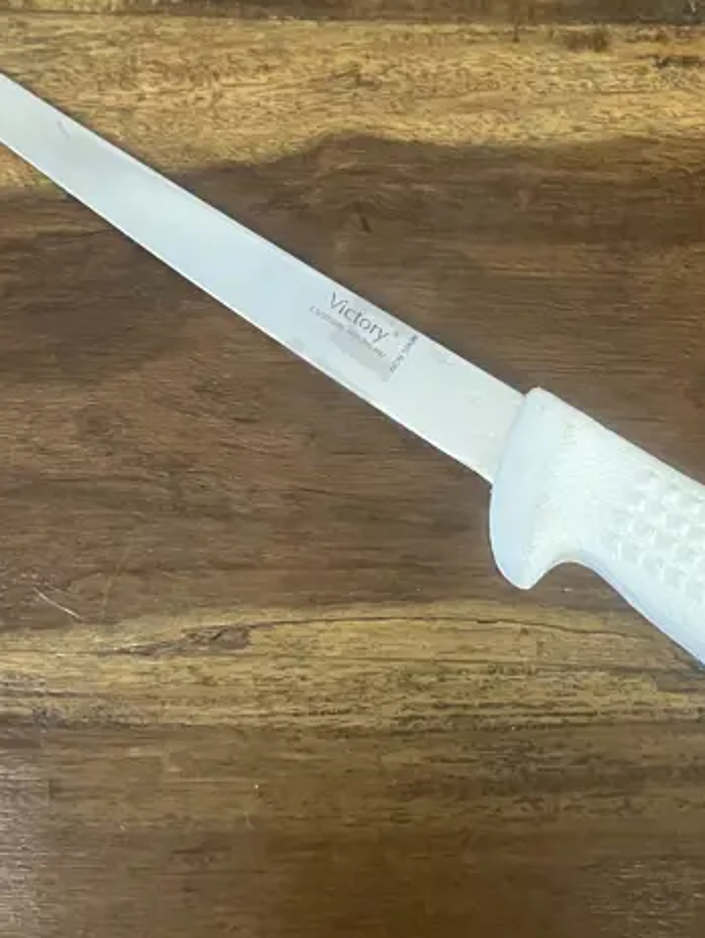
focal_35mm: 62
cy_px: 292
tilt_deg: -71.3
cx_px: 406
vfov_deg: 30.9
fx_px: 1682
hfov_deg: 23.6
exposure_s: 1/33
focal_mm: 3.99
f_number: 1.8
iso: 250
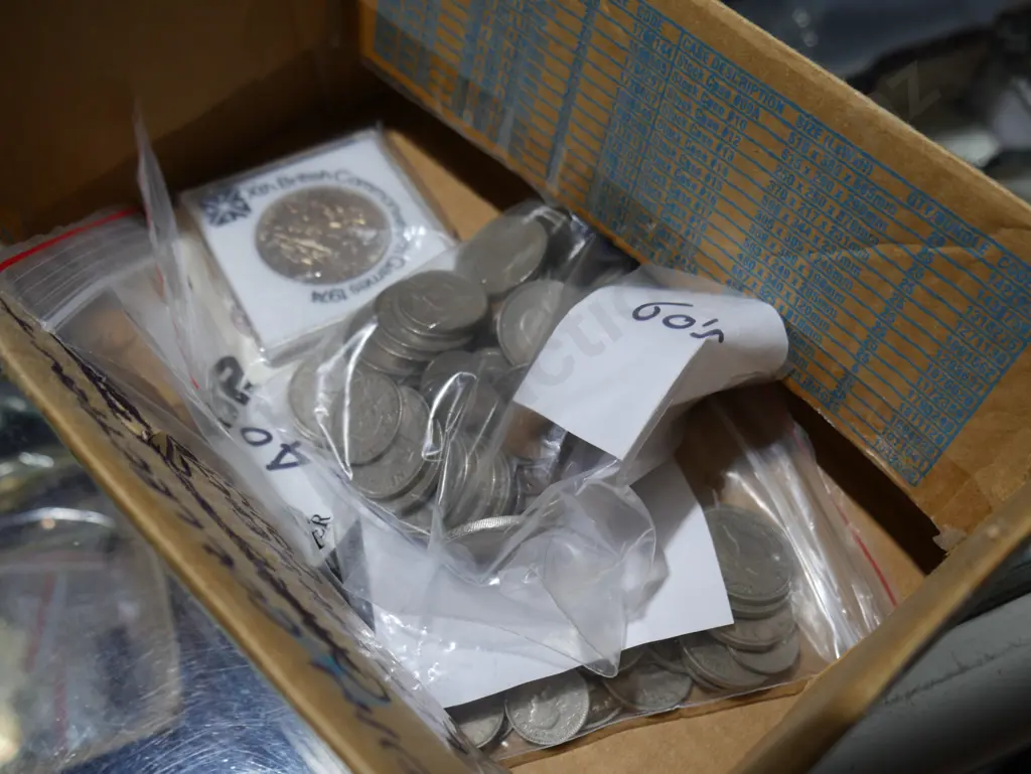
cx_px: 516
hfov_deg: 49.0
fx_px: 1132
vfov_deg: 37.8
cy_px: 387
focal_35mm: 38
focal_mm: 19
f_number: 4.1
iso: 200
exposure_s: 1/100
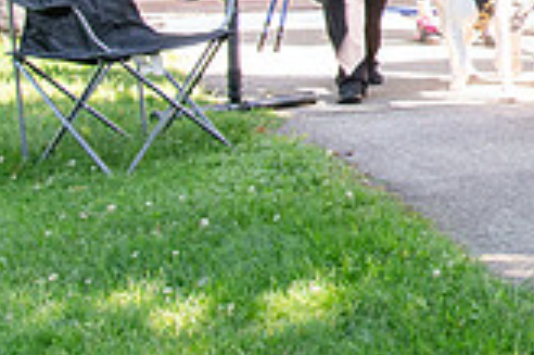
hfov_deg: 14.4
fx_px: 1882
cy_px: -215
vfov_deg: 10.3
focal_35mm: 127
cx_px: 941
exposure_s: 1/400
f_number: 3.5
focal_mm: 24
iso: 500
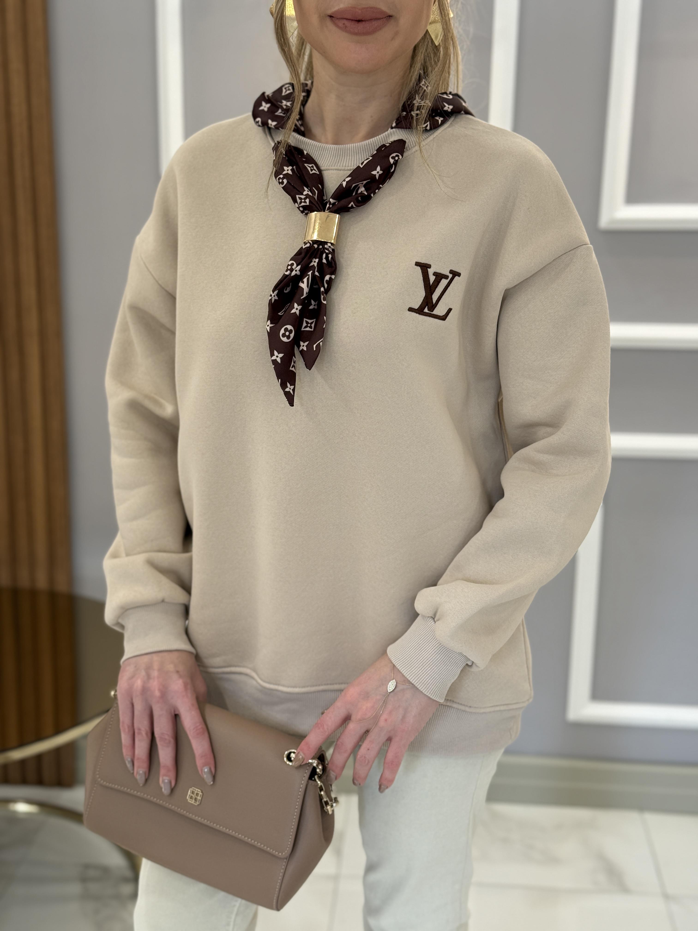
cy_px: 466
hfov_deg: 30.3
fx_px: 1291
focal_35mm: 48
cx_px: 349
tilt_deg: -13.5
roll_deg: -0.8
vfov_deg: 39.7
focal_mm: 6.76
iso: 80
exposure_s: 1/121
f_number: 1.78
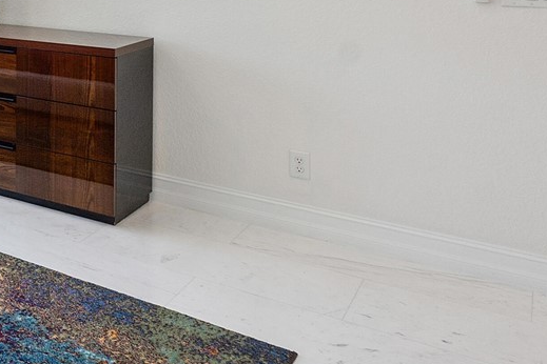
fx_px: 744
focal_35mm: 49
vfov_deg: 25.1
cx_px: -250
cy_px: -61
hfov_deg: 28.4
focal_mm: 10
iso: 160
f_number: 11
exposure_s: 1/60
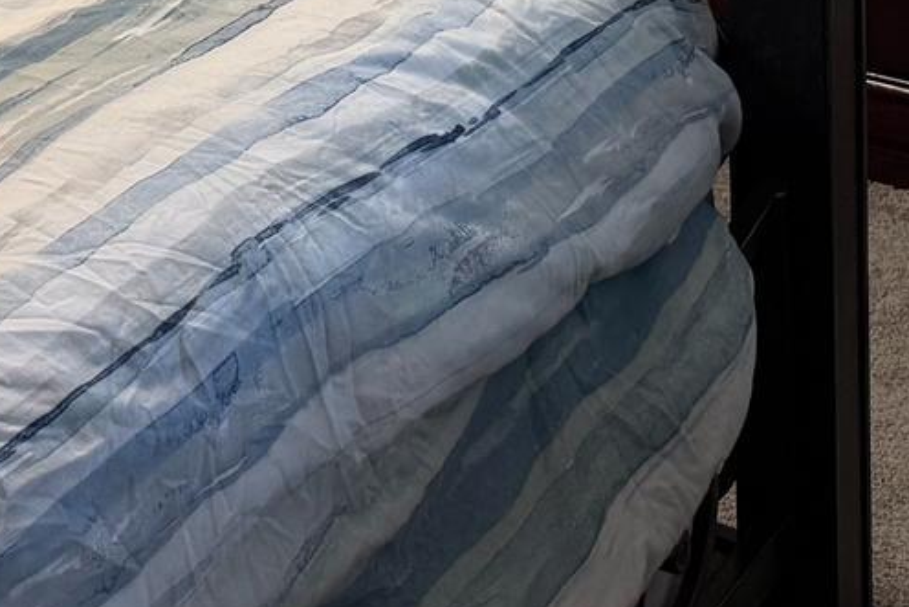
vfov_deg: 11.6
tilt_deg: -7.0
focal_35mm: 103
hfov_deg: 19.0
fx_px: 2601
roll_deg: +3.7
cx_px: -114
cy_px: -717
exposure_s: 1/60
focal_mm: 6.76
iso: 160
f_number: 1.78
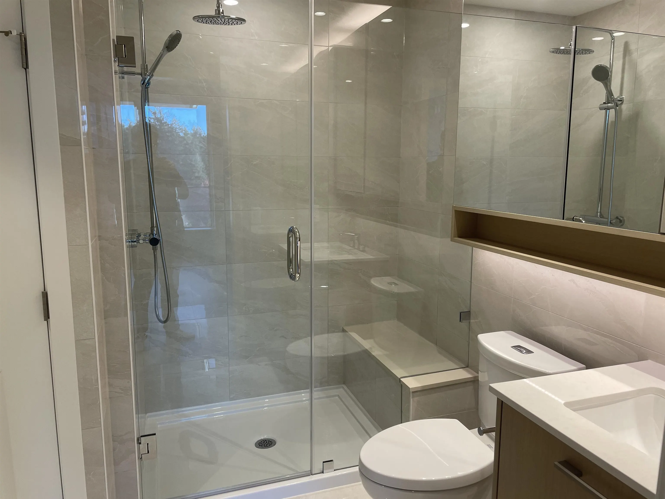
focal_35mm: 26
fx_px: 499
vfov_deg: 53.1
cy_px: 250
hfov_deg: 67.3
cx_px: 332
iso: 50
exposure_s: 1/120
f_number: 1.6
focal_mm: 4.2
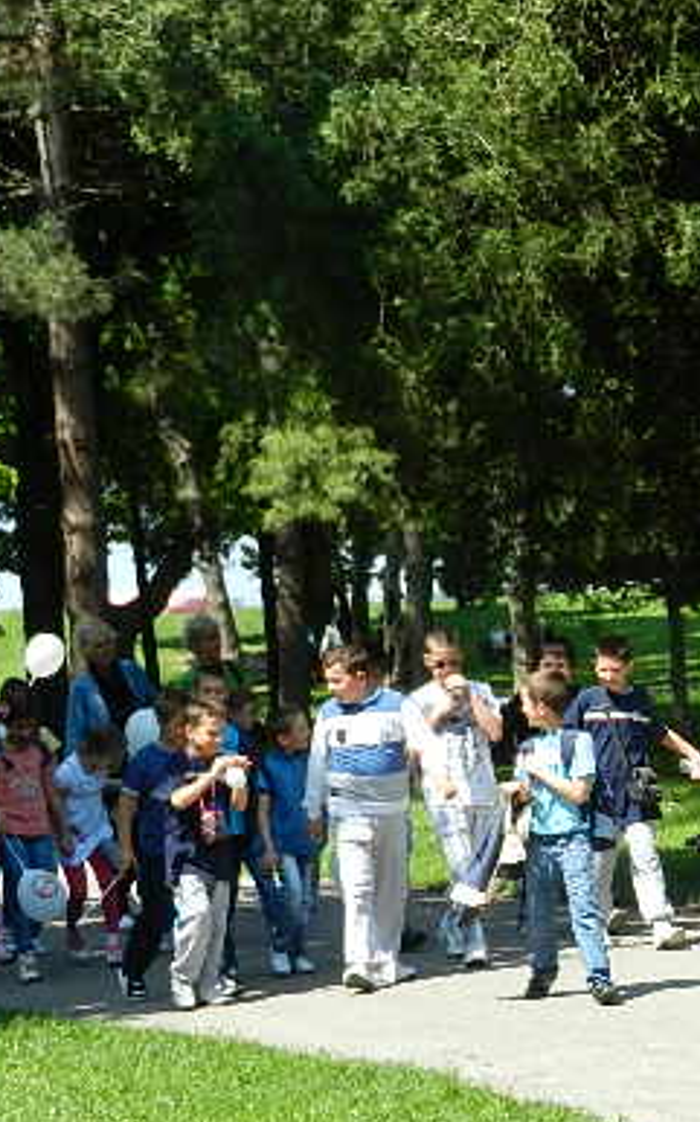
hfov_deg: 9.4
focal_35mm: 137
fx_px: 4185
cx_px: 842
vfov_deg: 15.3
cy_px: 578
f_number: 4.8
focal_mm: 14.1
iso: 160
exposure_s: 1/400
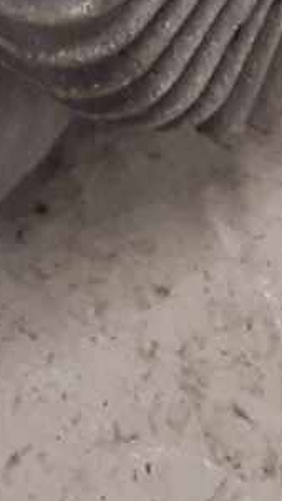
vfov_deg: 10.6
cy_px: -353
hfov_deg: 6.3
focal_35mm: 192
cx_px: -25
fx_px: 2551
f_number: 1.7
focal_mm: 3.93
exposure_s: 1/50
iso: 125
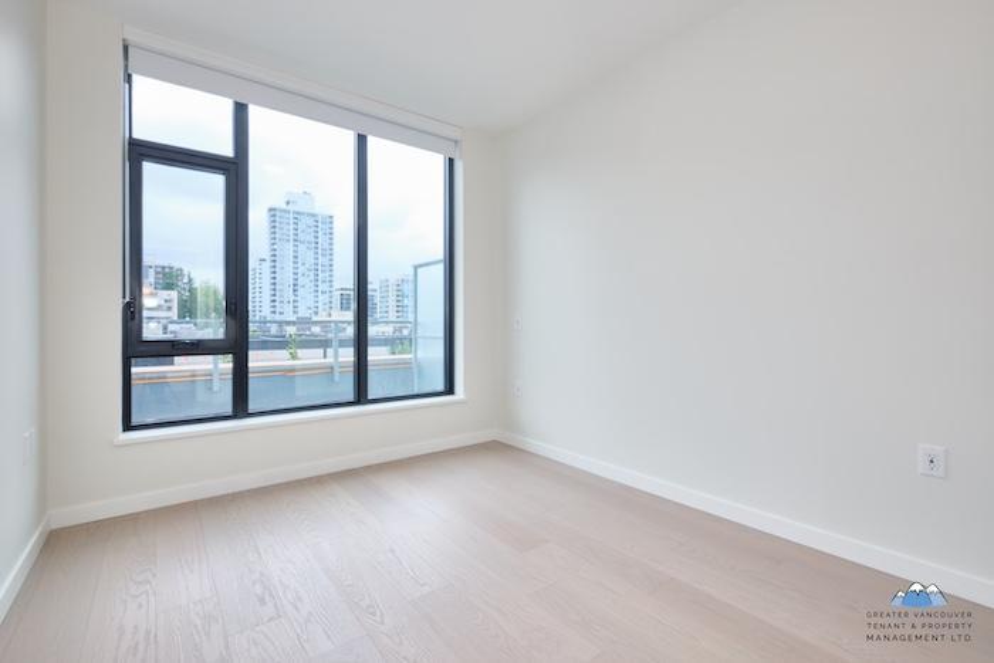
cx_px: 497
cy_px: 332
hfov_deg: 100.4
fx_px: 414
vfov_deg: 77.4
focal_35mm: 15
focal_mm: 10
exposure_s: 1/60
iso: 400
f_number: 8
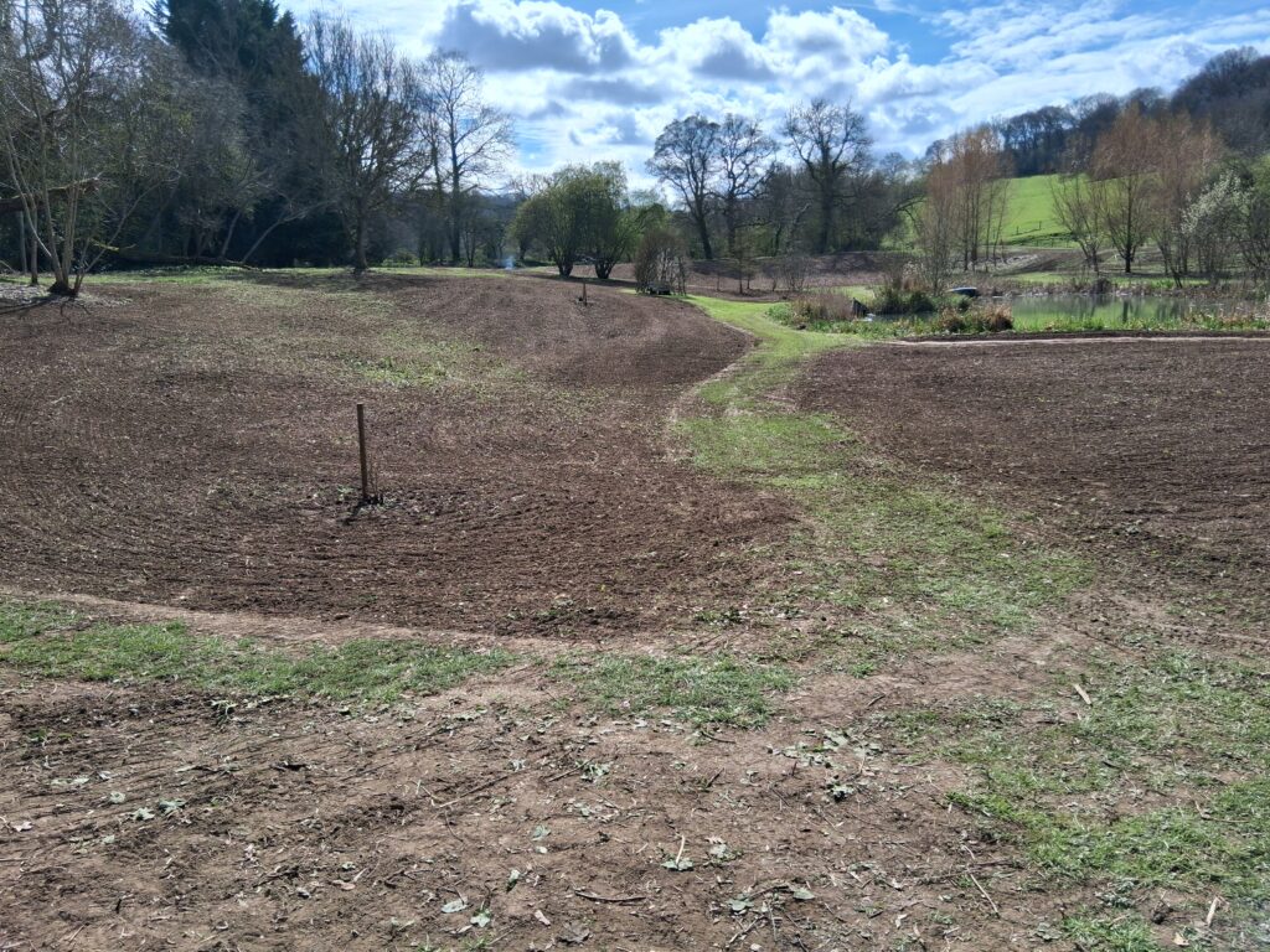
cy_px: 476
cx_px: 635
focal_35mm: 26
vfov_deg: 53.1
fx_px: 954
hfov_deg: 67.3
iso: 25
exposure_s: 1/1127
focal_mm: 3.98
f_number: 1.8
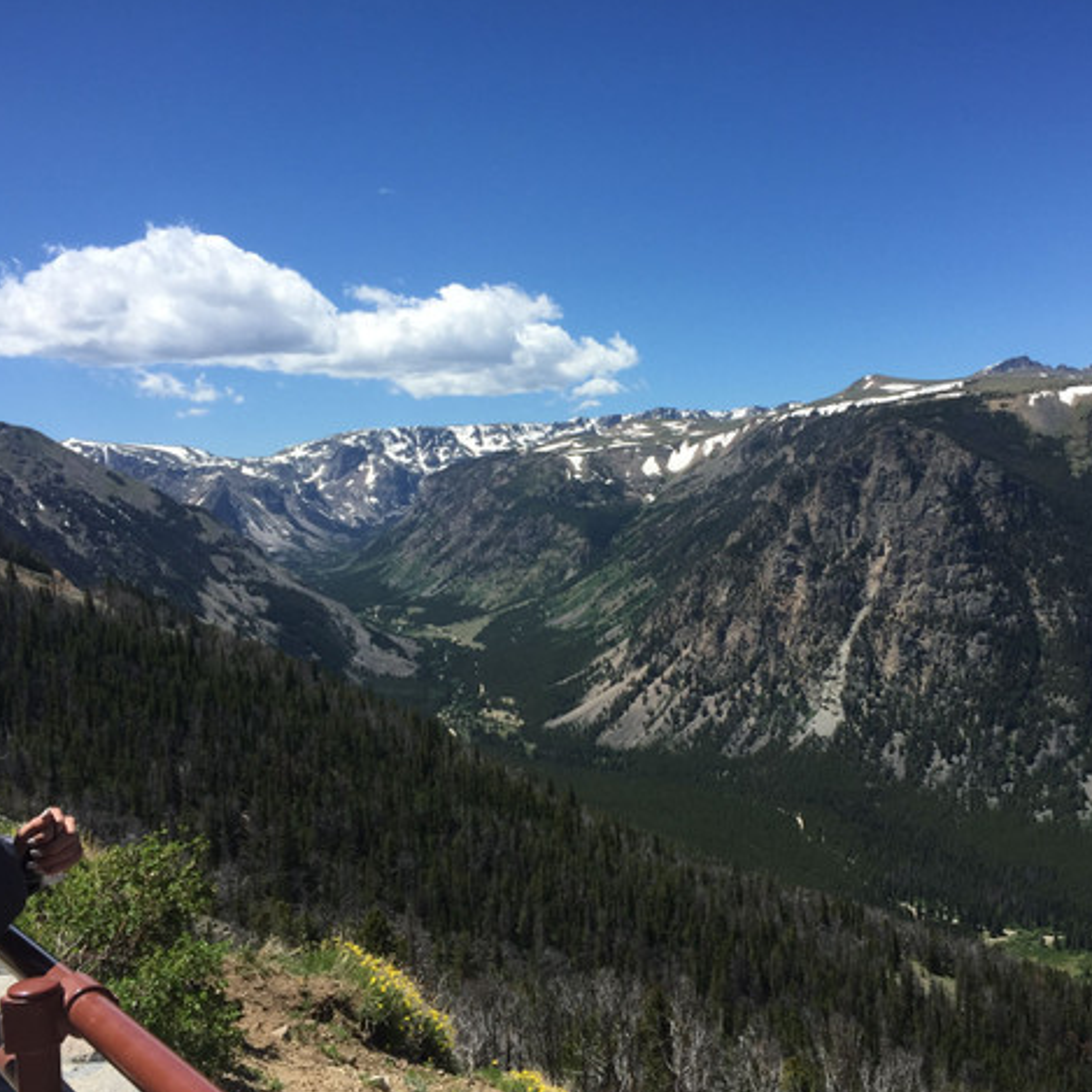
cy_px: 549
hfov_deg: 47.0
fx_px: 1249
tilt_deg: -5.8
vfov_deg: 47.2
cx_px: 638
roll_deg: +3.6
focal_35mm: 35
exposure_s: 1/2083
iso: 32
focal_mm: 4.15
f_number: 2.2
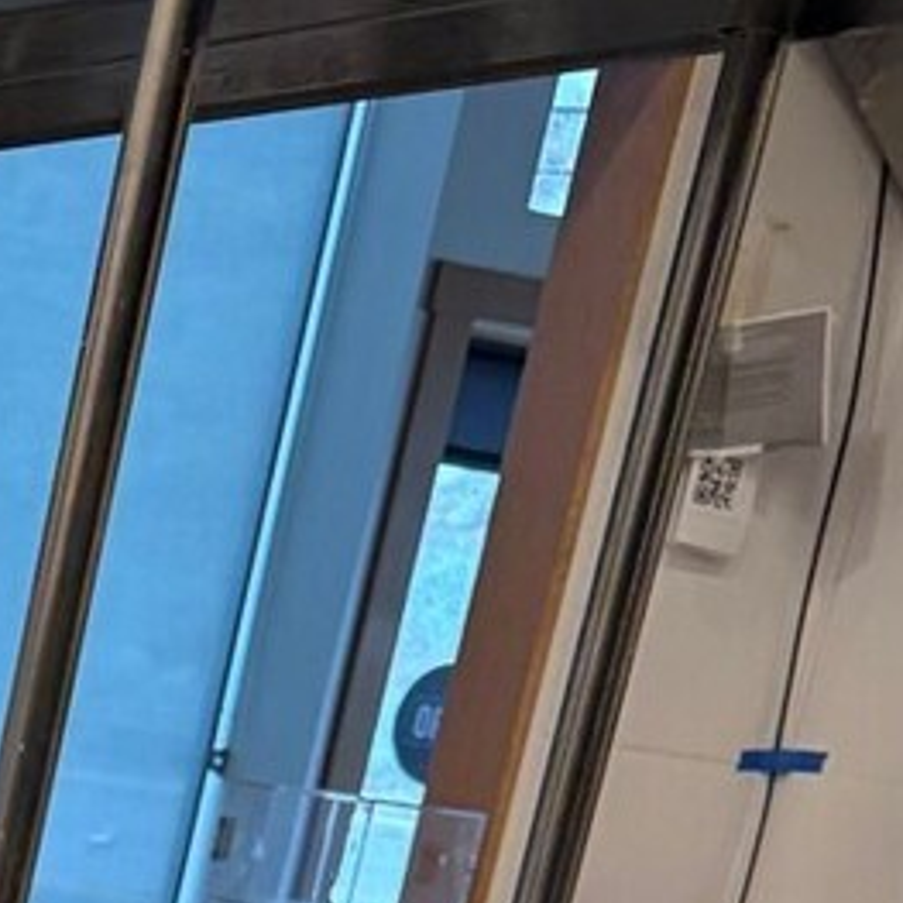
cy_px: 1971
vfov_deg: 12.6
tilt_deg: -19.2
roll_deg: -7.5
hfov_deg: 13.2
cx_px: -834
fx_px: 3424
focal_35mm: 116
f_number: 1.78
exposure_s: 1/120
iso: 125
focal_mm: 6.76
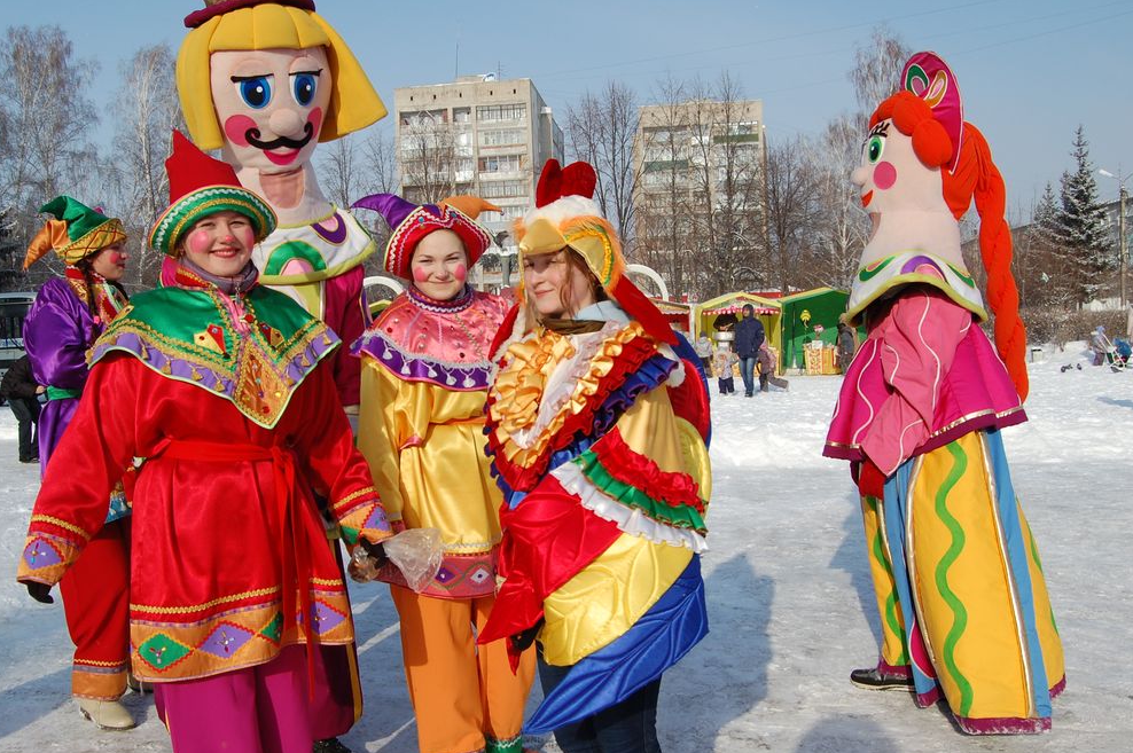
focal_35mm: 35
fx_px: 1088
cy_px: 381
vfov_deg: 38.2
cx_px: 492
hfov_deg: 54.8
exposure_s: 1/400
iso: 200
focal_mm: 19
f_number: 10
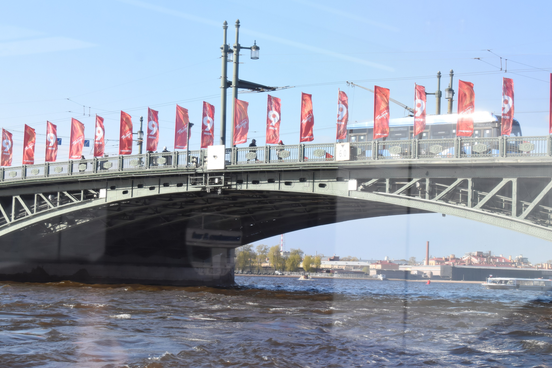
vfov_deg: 16.6
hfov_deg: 24.6
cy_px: 184
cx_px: 276
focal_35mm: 82
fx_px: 1265
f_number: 9
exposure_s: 1/320
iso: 800
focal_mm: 55
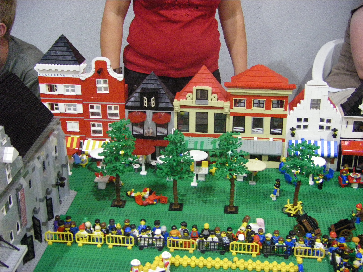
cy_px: 136
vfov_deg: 26.1
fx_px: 587
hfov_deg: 34.3
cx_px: 182
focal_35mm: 56
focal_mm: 9.3
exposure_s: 1/13
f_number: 3.7
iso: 800
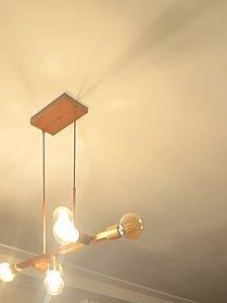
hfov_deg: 30.8
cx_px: 122
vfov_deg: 26.5
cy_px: 473
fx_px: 411
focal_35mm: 47
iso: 500
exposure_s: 1/60
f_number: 2.2
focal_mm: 2.2
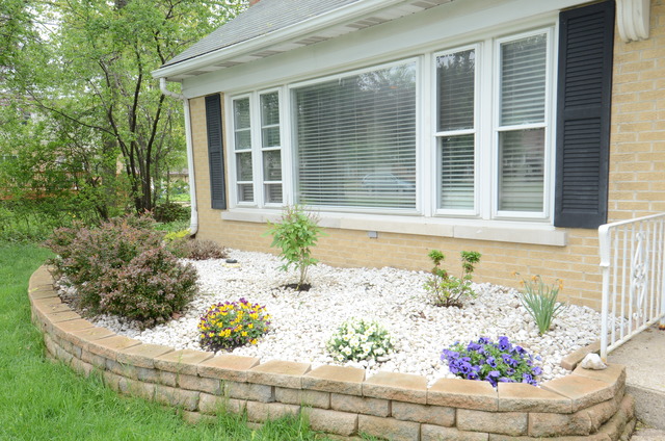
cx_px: 332
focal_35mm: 33
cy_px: 220
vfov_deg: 39.8
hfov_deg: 57.3
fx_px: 608
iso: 200
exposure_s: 1/40
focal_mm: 22
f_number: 16
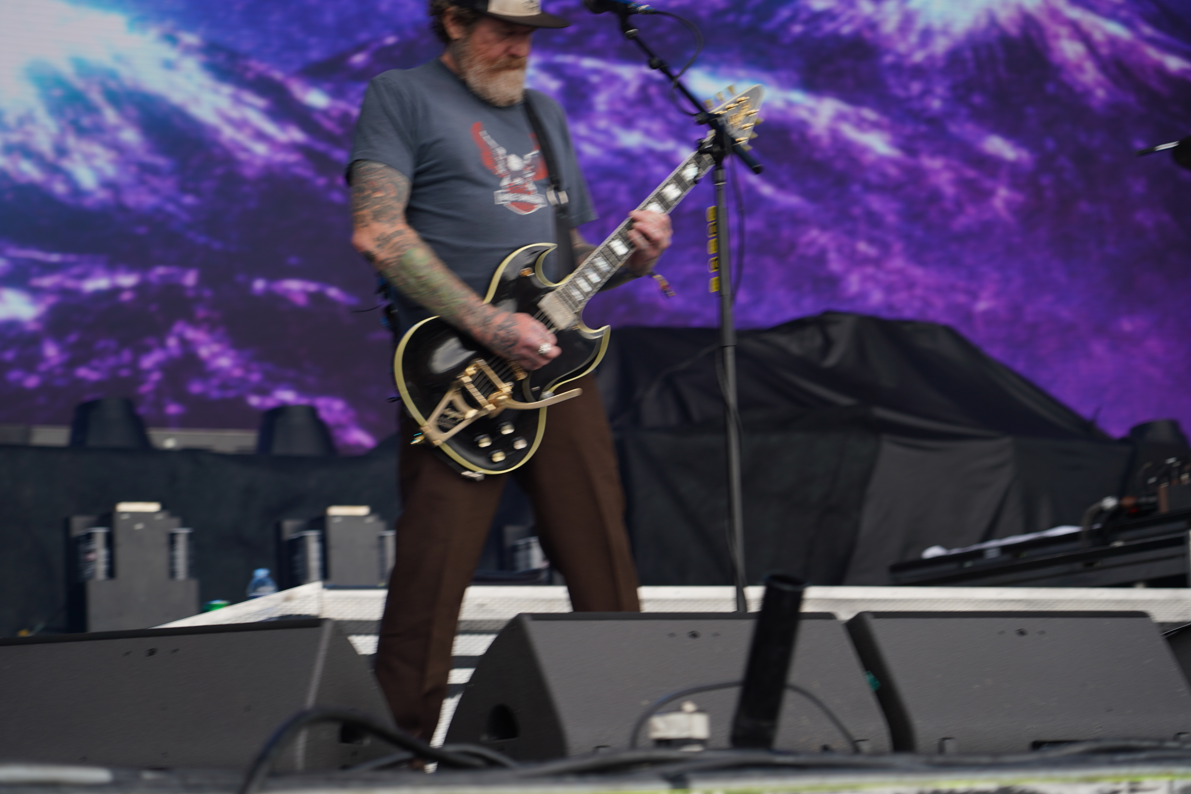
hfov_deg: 19.5
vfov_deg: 13.0
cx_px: 596
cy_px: 397
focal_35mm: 105
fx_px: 3473
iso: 100
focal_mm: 105
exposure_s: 1/160
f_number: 4.5
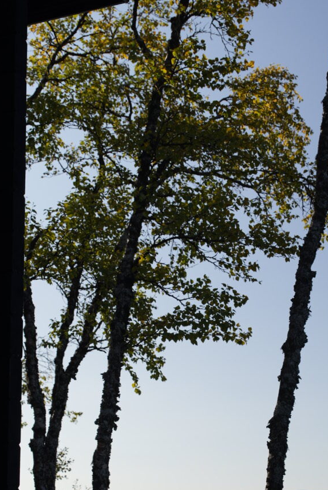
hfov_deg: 20.6
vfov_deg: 30.1
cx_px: 192
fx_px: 900
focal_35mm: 66
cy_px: 360
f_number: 6.3
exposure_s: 1/400
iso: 100
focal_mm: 35
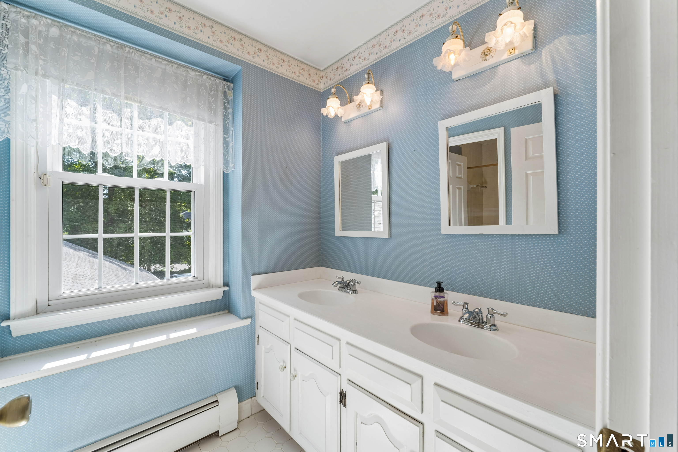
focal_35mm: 14
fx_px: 264
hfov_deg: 104.3
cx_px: 339
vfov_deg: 81.2
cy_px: 226
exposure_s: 1/30
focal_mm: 14
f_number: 13
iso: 400
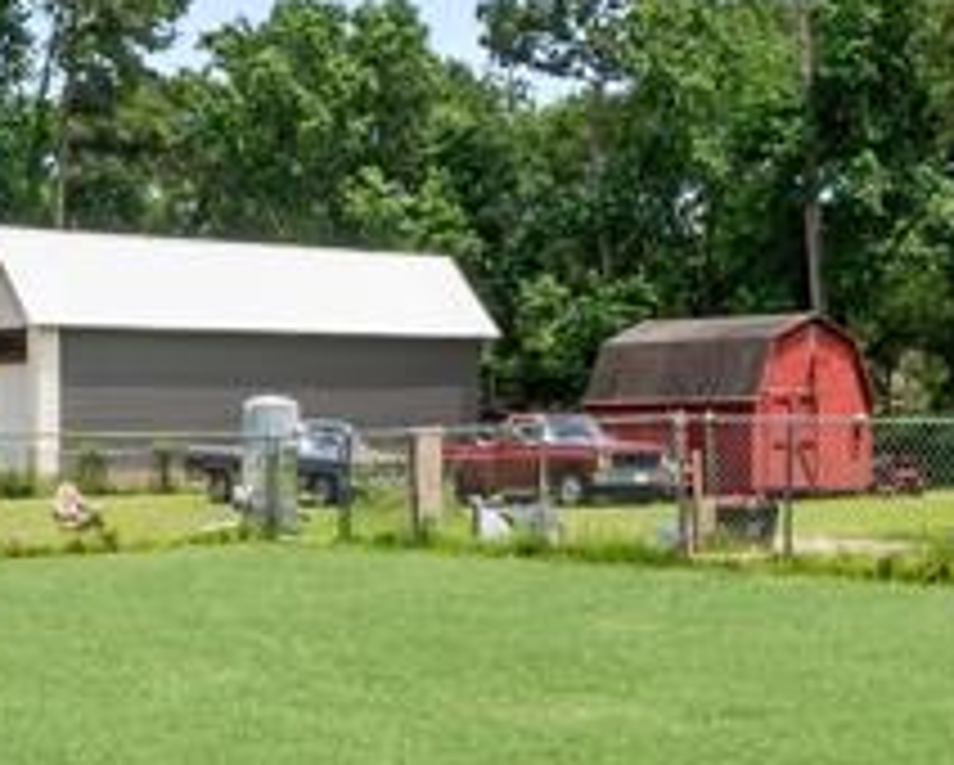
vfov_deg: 22.4
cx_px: 801
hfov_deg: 27.2
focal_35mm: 68
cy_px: 508
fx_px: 1922
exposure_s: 1/200
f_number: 9
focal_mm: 10
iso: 800
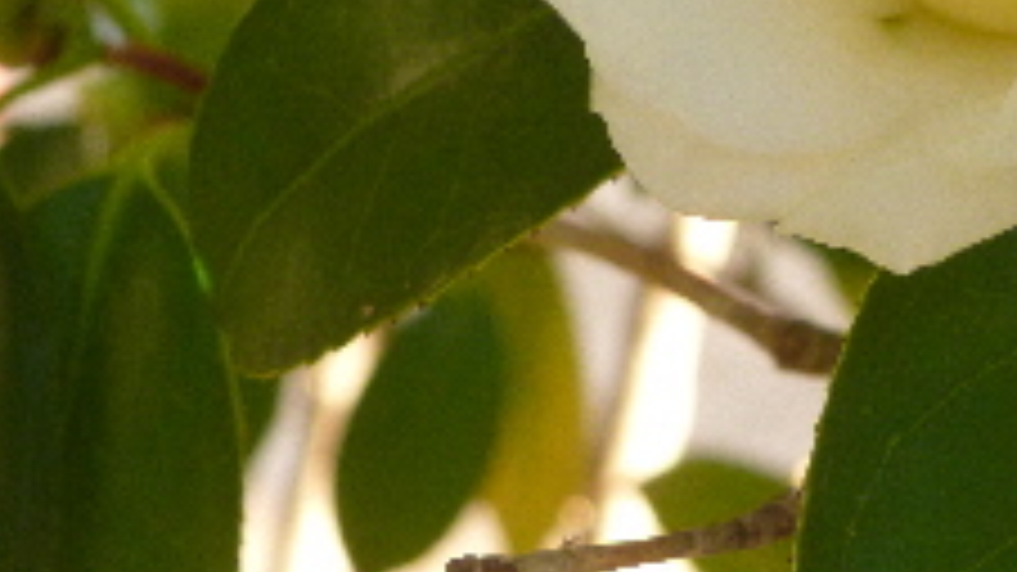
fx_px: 3316
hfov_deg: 17.3
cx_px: 778
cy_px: -101
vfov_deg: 9.7
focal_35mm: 123
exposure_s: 1/80
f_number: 3.5
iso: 320
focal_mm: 9
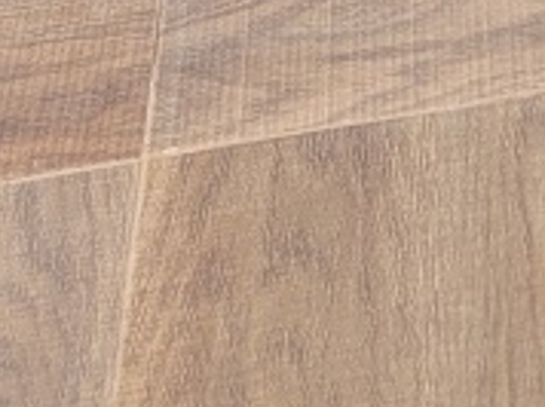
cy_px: -958
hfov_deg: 10.3
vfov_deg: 7.1
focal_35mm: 177
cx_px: 1114
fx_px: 2783
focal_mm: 5.4
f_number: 1.8
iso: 40
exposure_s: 1/3882
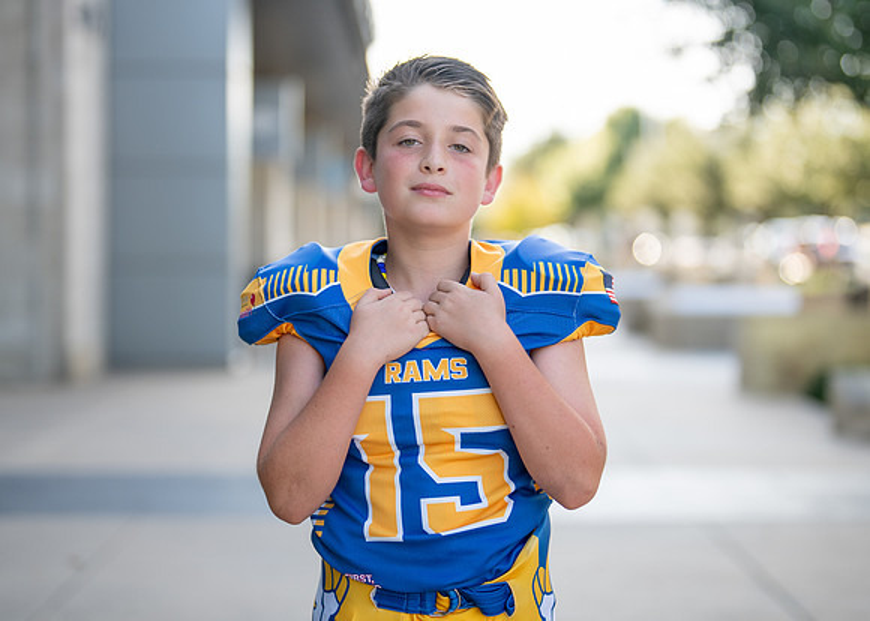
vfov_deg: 21.4
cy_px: 293
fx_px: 1646
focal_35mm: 67
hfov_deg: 29.6
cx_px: 442
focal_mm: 50
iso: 125
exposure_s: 1/1600
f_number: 1.2
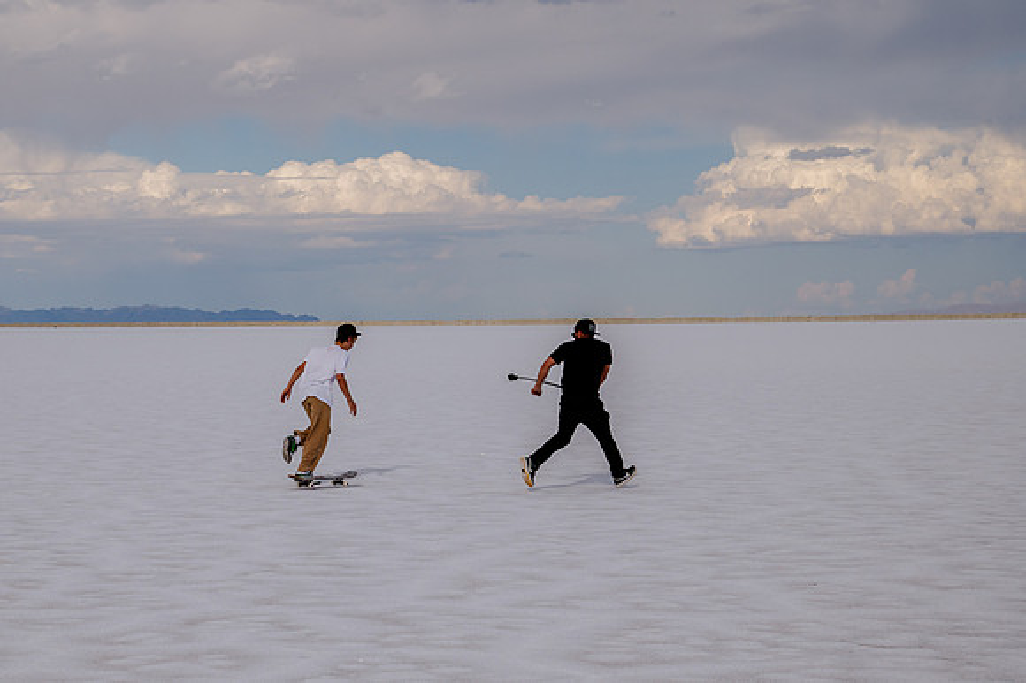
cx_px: 330
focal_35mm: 89
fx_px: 2533
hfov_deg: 22.8
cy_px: 400
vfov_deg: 15.3
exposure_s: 1/1250
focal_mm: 65
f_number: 10
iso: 250
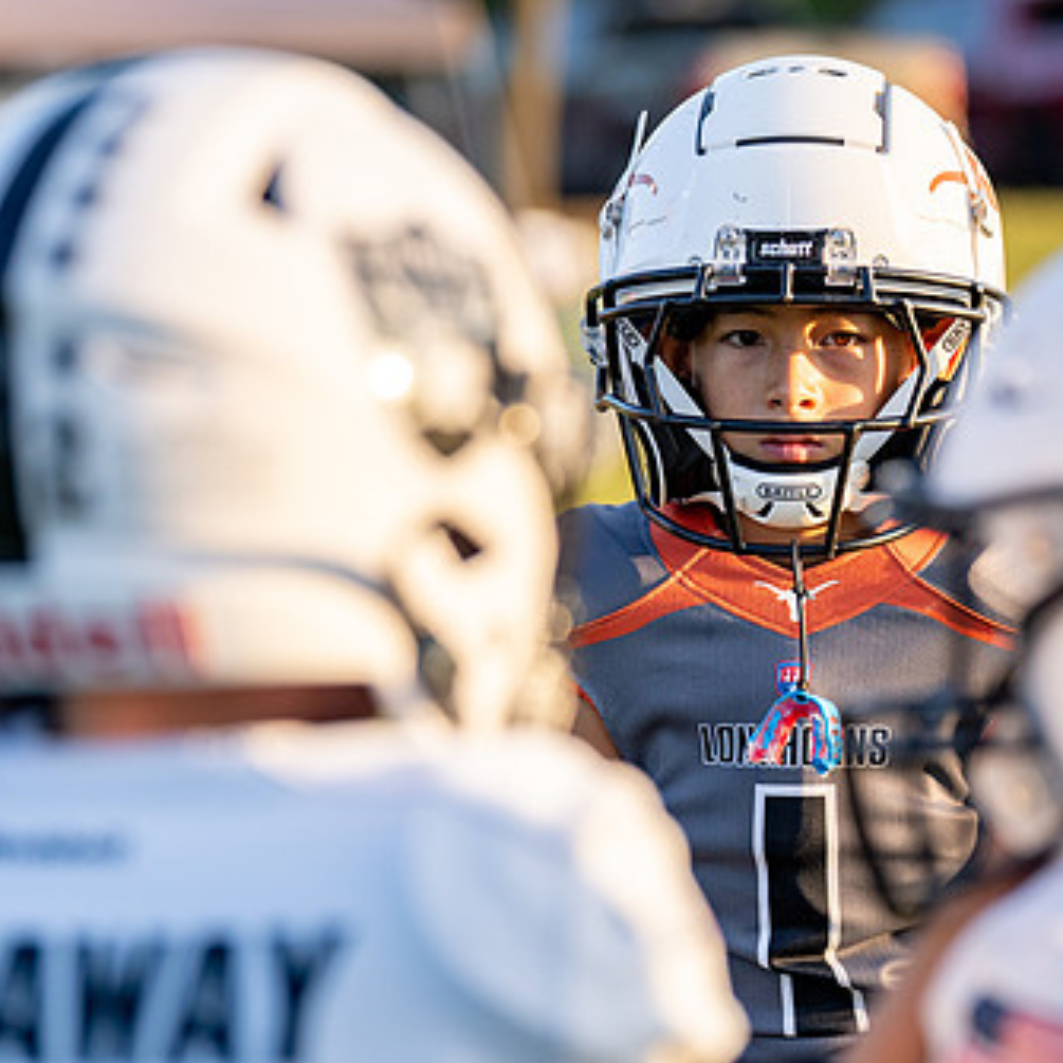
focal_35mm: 209
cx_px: 813
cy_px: 405
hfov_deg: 8.4
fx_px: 7261
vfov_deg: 8.4
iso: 400
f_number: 2.8
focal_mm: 112
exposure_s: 1/2000
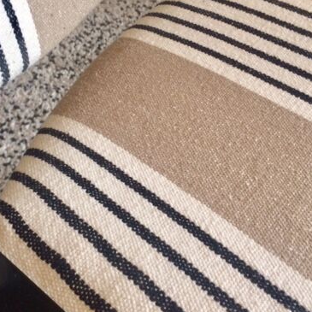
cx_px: 130
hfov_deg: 37.5
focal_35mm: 45
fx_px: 459
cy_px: 136
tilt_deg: -56.8
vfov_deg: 37.5
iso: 100
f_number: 2.2
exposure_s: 1/33
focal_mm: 4.15
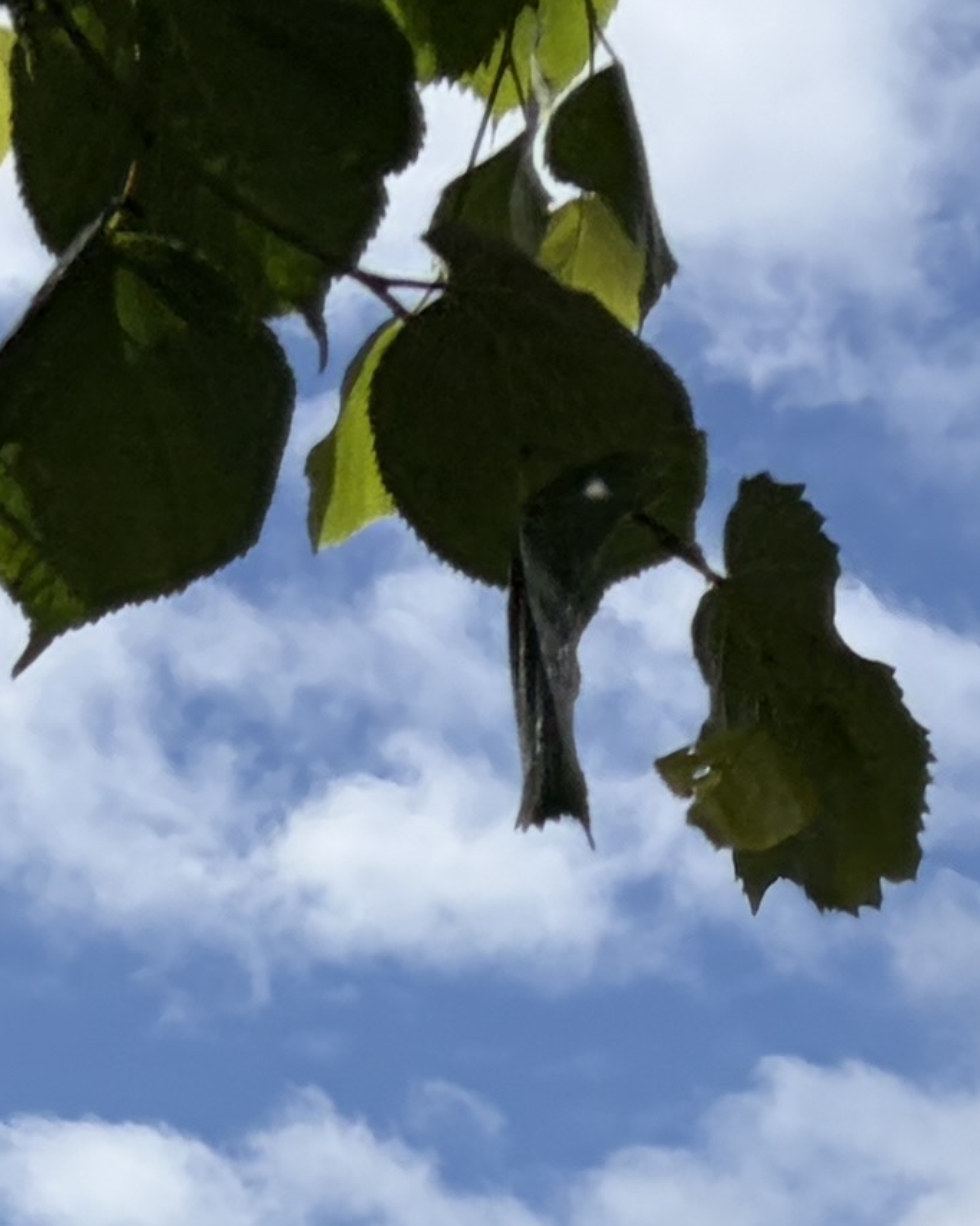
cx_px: 743
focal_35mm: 170
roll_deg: +2.4
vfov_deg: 10.2
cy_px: 2675
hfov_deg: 9.1
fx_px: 6166
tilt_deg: +6.2
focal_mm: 5.96
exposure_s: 1/8850
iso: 50
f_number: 1.6
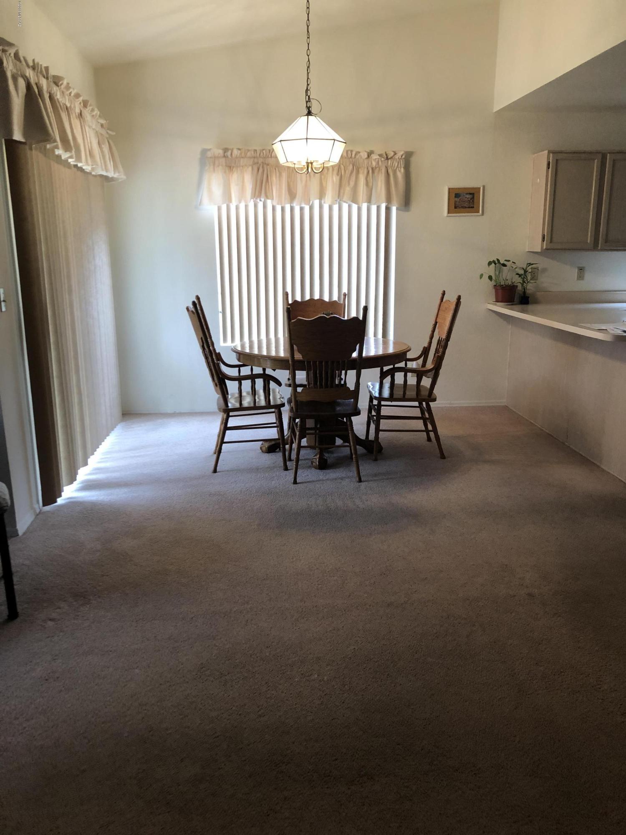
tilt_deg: -16.0
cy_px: 418
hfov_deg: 49.7
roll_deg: +1.3
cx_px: 313
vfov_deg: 63.4
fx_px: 675
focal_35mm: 28
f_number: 1.8
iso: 32
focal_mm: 3.99
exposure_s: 1/30
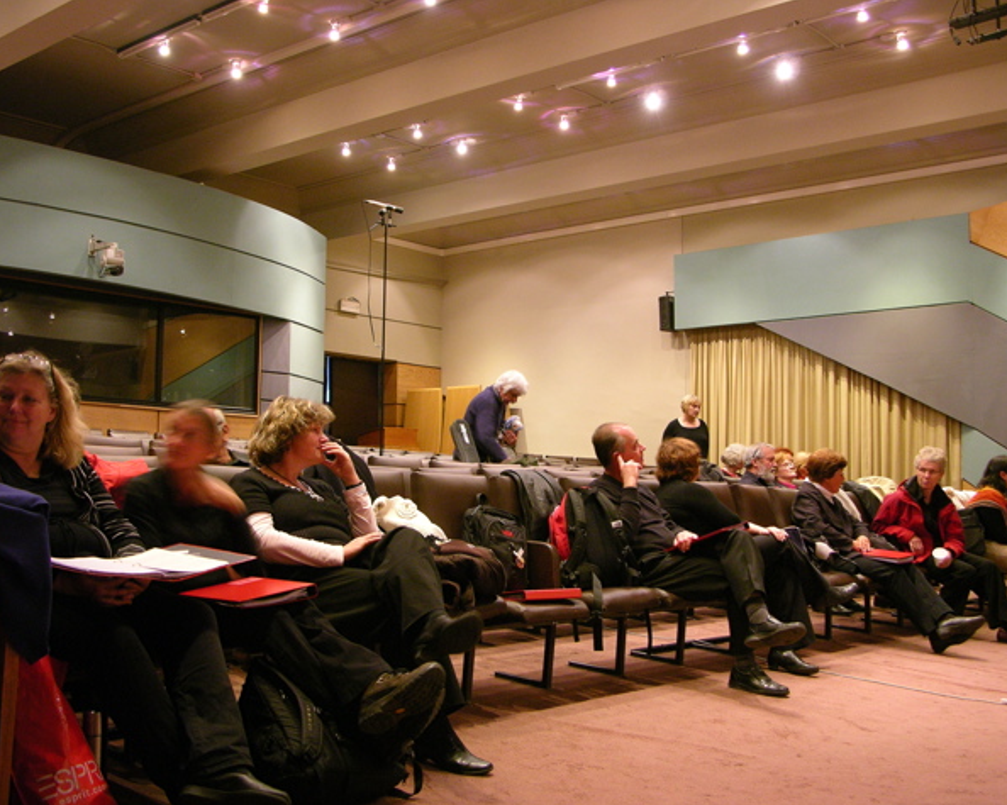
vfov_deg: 36.5
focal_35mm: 41
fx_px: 1222
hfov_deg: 44.8
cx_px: 473
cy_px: 403
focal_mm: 10
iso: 200
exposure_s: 1/3.5
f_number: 2.9
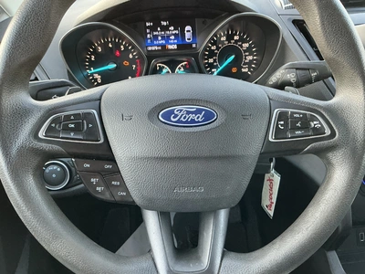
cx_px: 182
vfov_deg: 49.7
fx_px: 295
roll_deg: +4.8
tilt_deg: -31.8
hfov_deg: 63.4
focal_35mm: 28
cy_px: 137
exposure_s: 1/60
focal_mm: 3
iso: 250
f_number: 1.8
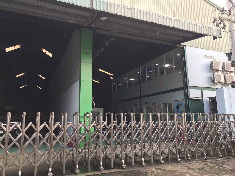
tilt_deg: +10.0
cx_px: 118
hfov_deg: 63.4
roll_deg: +0.8
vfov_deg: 49.7
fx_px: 190
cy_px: 88
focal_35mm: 28
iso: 25
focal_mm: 3.99
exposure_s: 1/95
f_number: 1.8
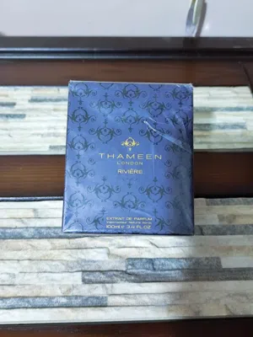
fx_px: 341
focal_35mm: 35
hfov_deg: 40.7
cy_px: 168
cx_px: 126
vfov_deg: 52.6
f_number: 1.65
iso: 1250
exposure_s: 1/25
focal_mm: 6.14
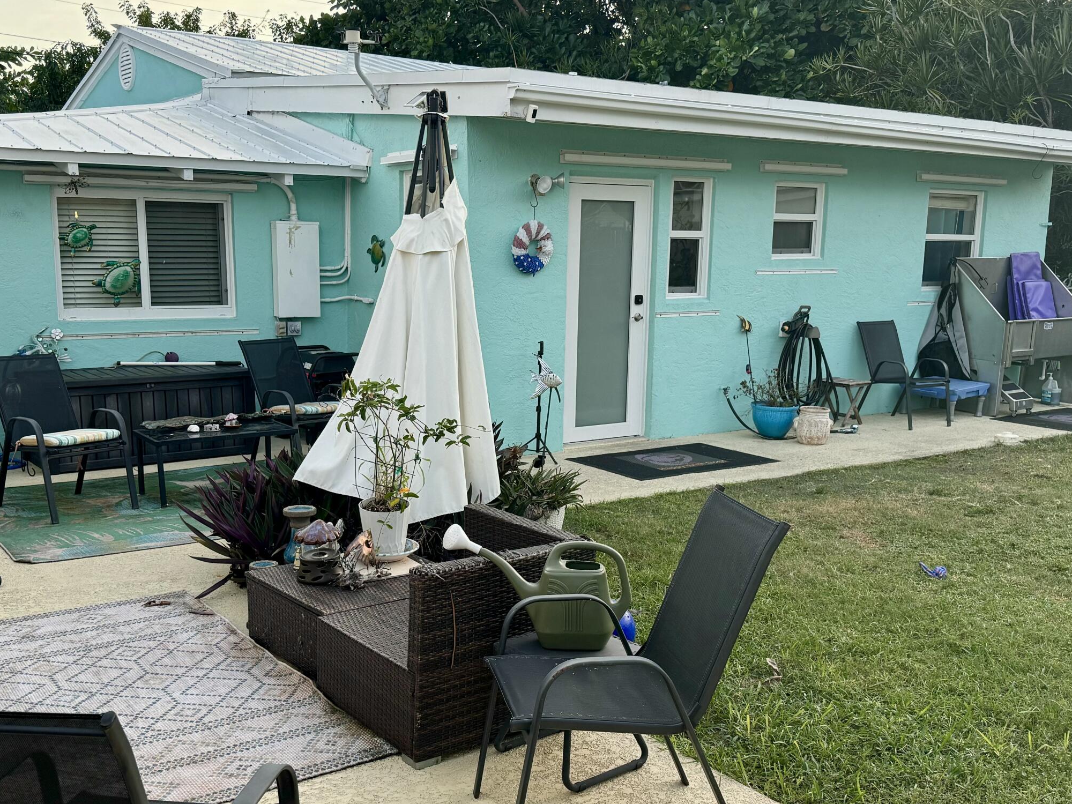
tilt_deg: -11.5
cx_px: 494
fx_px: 1115
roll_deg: -0.6
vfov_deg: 39.6
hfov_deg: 51.3
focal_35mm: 36
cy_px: 464
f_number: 1.78
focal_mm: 6.76
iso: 125
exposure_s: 1/121
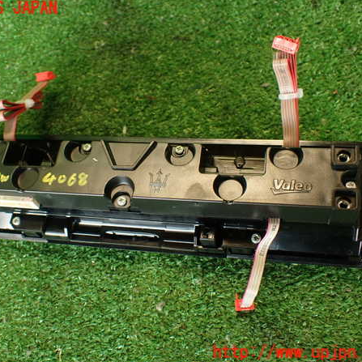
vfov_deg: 43.9
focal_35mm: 38
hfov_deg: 43.7
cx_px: 153
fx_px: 450
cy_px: 181
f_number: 2.4
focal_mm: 5.79
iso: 200
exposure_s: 1/30
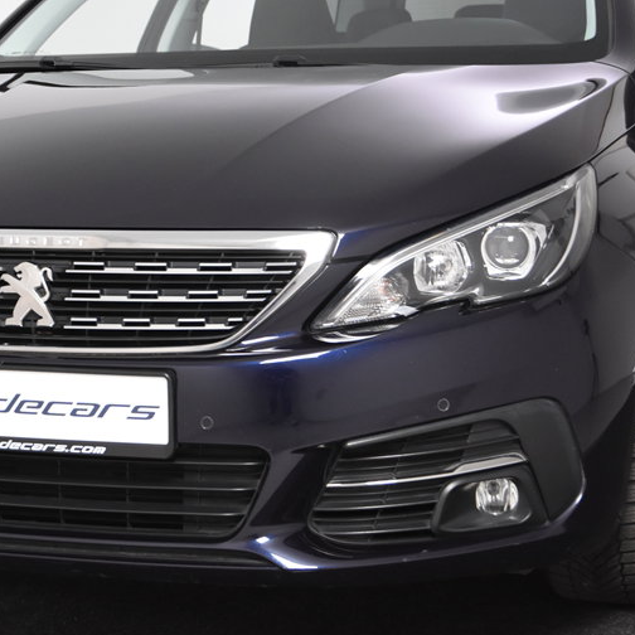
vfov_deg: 19.7
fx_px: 1826
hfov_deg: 19.7
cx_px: 217
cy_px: 268
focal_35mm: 88
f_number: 4.5
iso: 1600
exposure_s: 1/80
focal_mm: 34
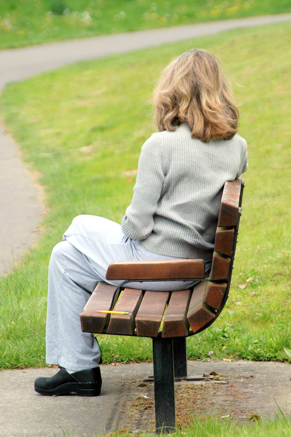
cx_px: 146
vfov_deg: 7.4
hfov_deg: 4.9
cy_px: 218
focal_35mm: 278
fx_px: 3370
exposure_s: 1/350
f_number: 6.3
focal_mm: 185
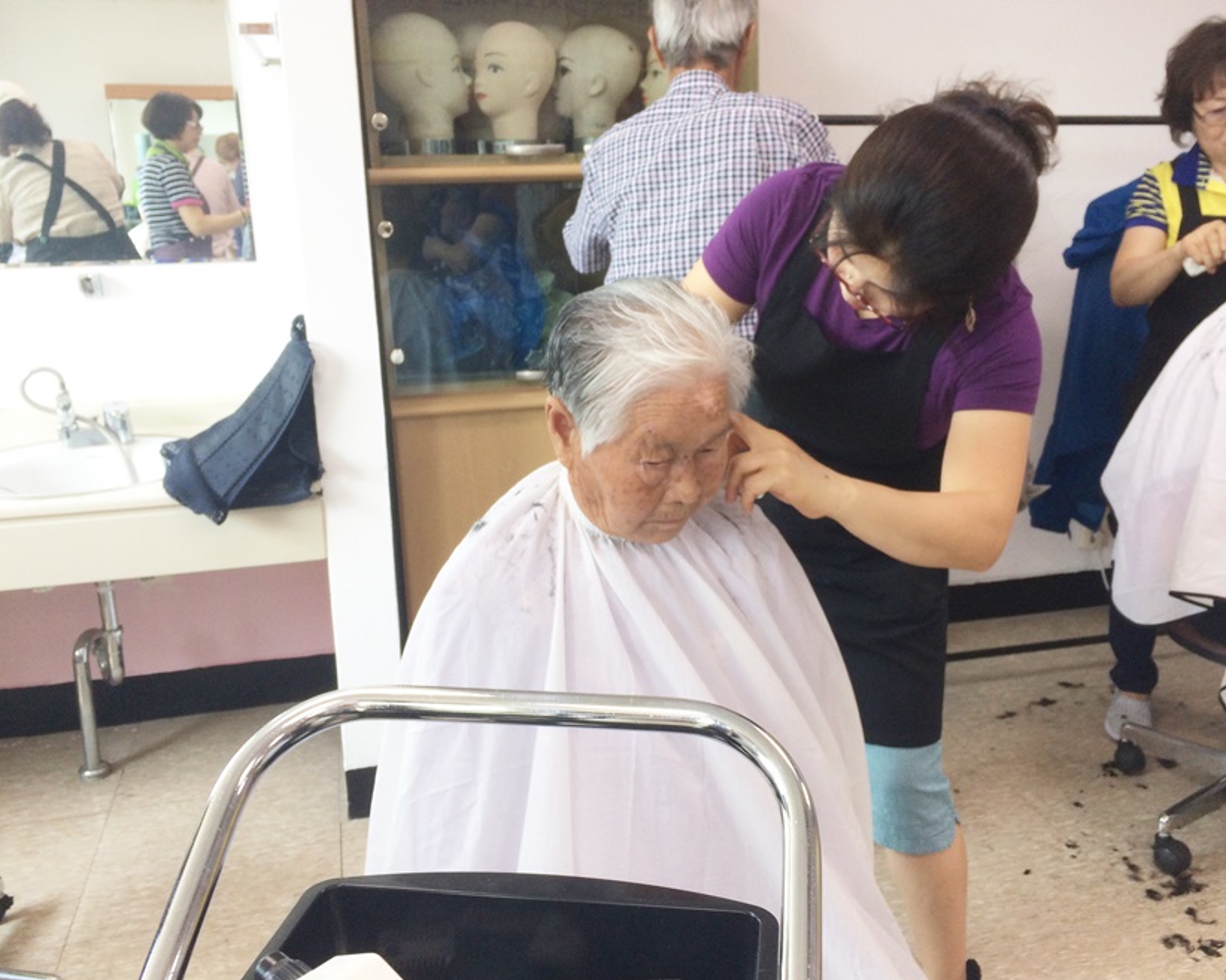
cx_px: 665
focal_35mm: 31
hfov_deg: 57.1
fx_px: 1124
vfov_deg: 47.1
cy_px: 487
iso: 40
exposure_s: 1/120
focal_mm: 4.15
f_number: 2.2
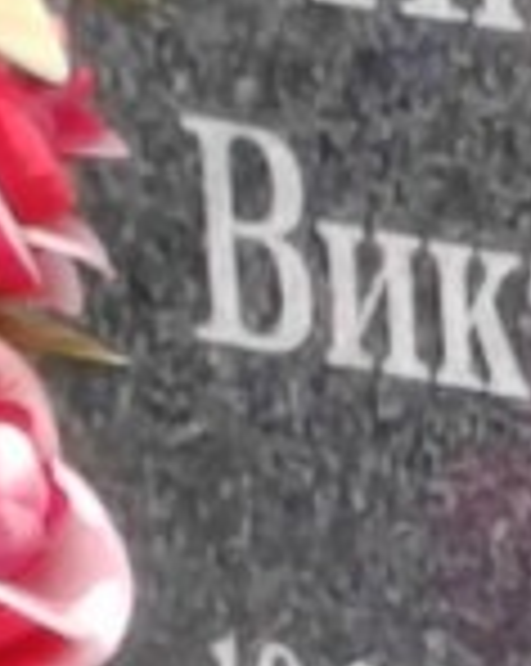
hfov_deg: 2.0
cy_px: 626
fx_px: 14843
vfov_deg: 2.6
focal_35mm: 754
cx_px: 927
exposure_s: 1/360
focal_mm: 5.52
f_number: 1.9
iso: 100
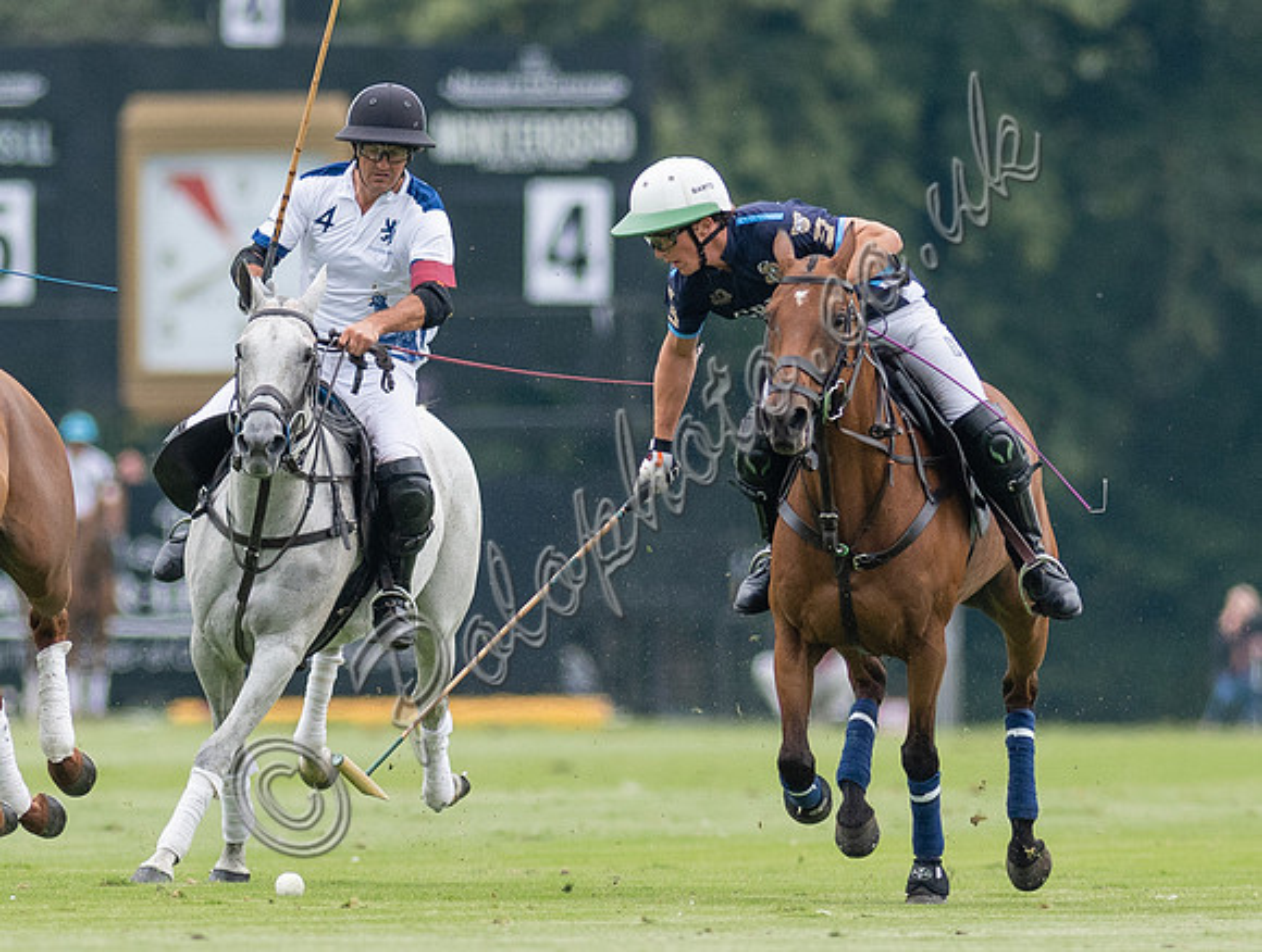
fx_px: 39259
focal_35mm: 1074
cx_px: 802
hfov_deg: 1.8
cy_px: 662
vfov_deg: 1.4
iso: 400
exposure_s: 1/3200
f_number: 2.8
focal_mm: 300
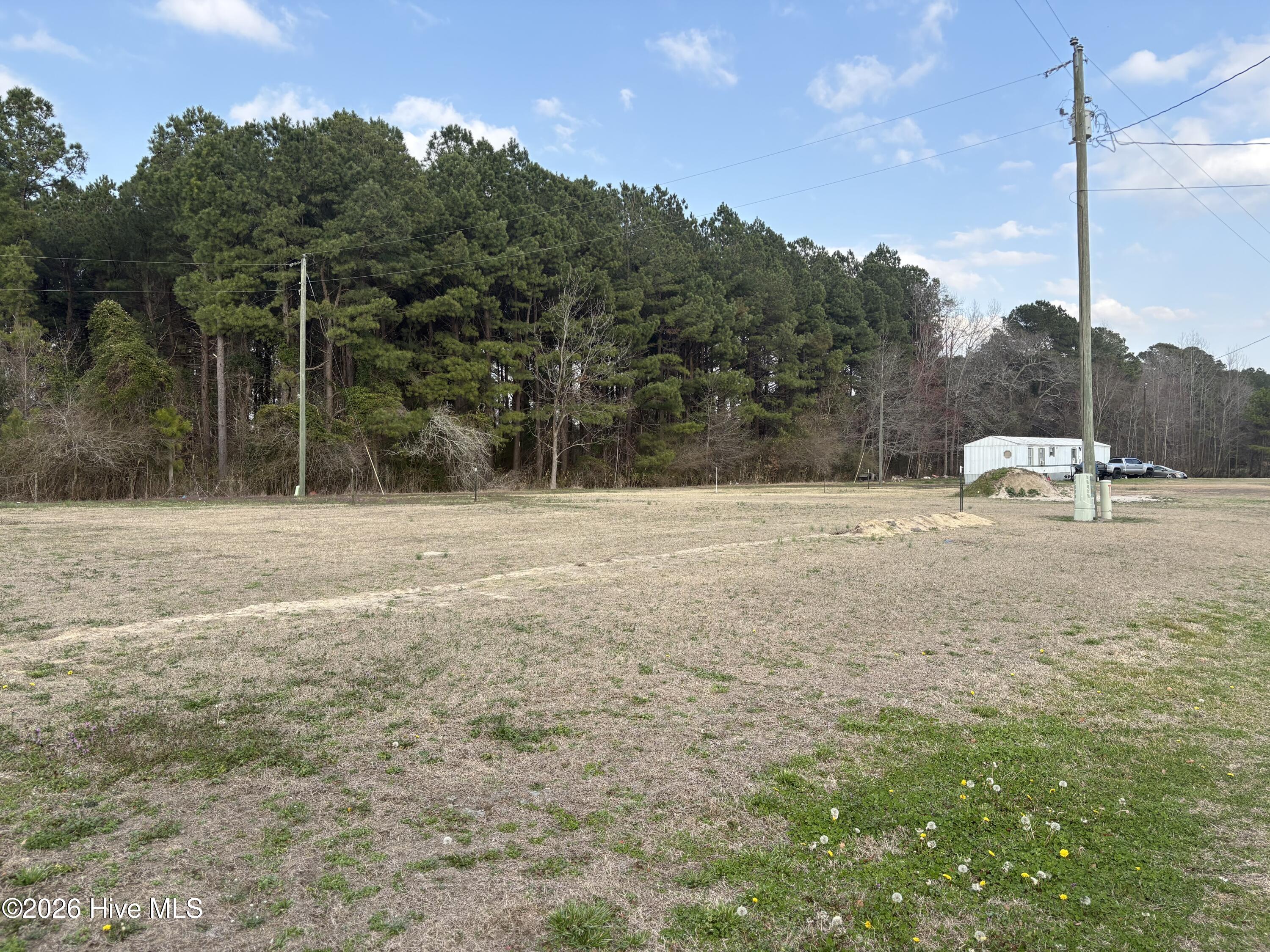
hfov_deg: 67.3
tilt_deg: -1.5
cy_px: 476
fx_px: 954
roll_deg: +0.6
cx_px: 635
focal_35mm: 26
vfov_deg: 53.1
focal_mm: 5.96
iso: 50
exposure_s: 1/1081
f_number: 1.6
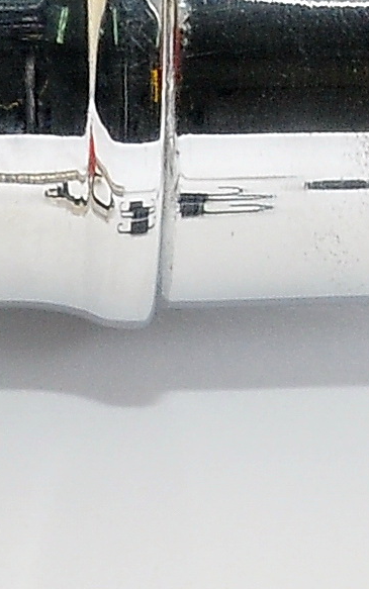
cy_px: 460
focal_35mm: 404
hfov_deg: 3.3
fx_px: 6492
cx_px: 367
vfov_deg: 5.2
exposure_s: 1/60
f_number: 22
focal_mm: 36
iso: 400
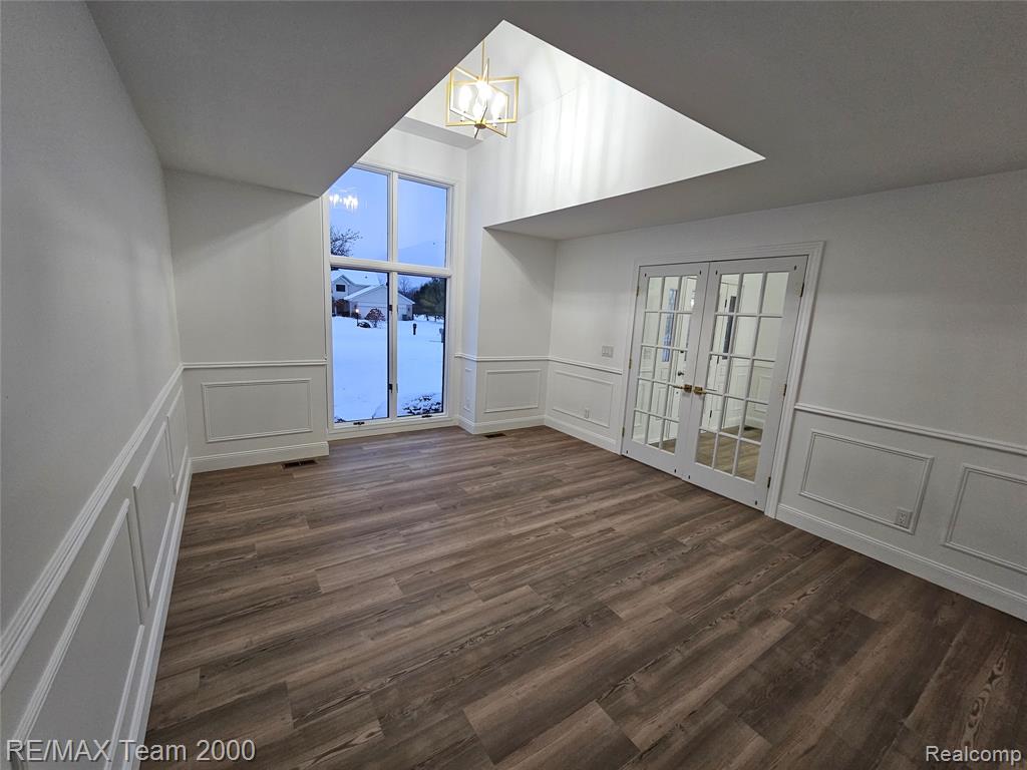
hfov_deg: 106.2
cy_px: 385
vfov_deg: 89.9
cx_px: 514
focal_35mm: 13
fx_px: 386
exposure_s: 1/60
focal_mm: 2.2
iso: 160
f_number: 2.2
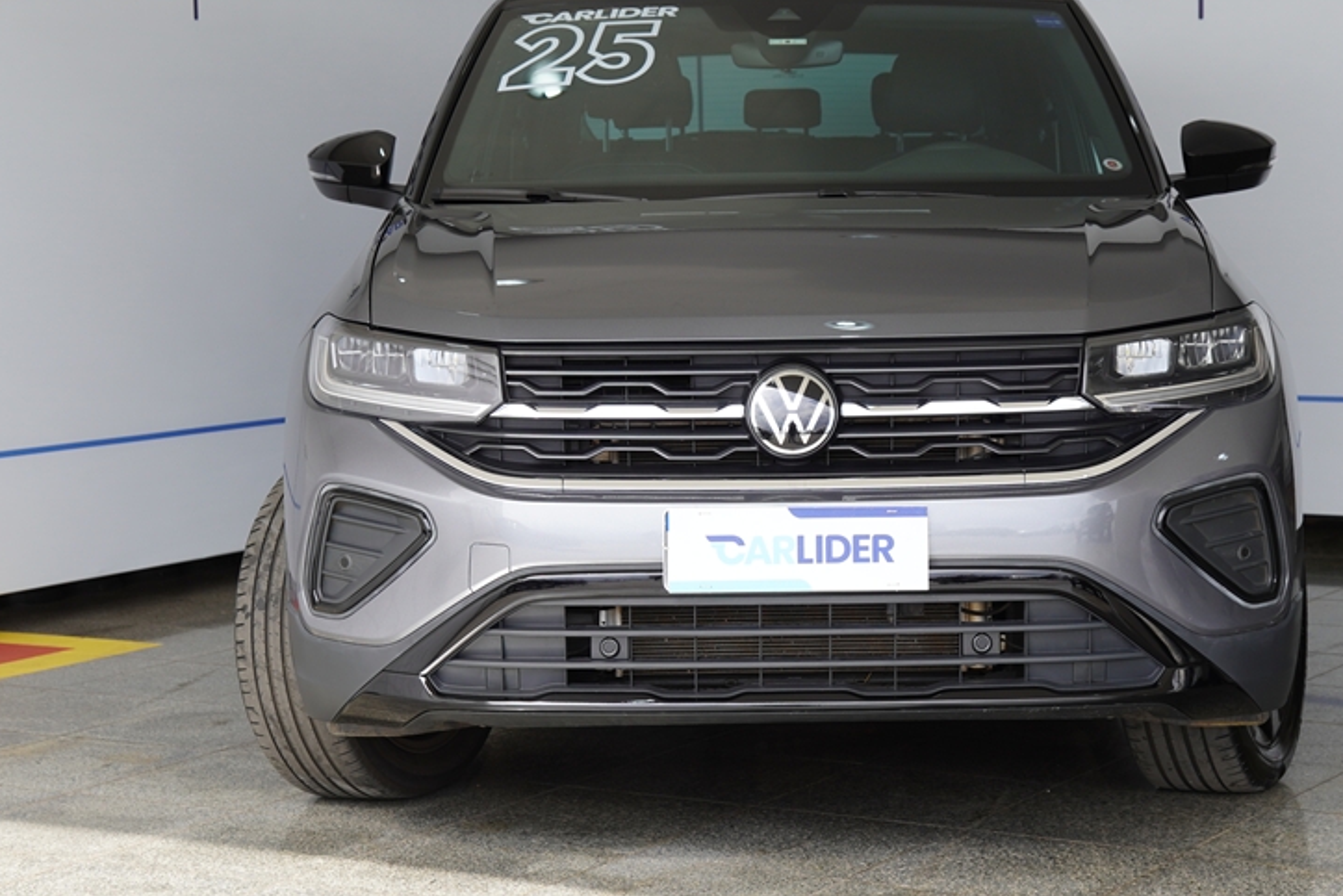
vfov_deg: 16.5
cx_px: 766
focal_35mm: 83
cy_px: 376
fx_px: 3086
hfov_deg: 24.5
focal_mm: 39
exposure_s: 1/100
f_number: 5.6
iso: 100
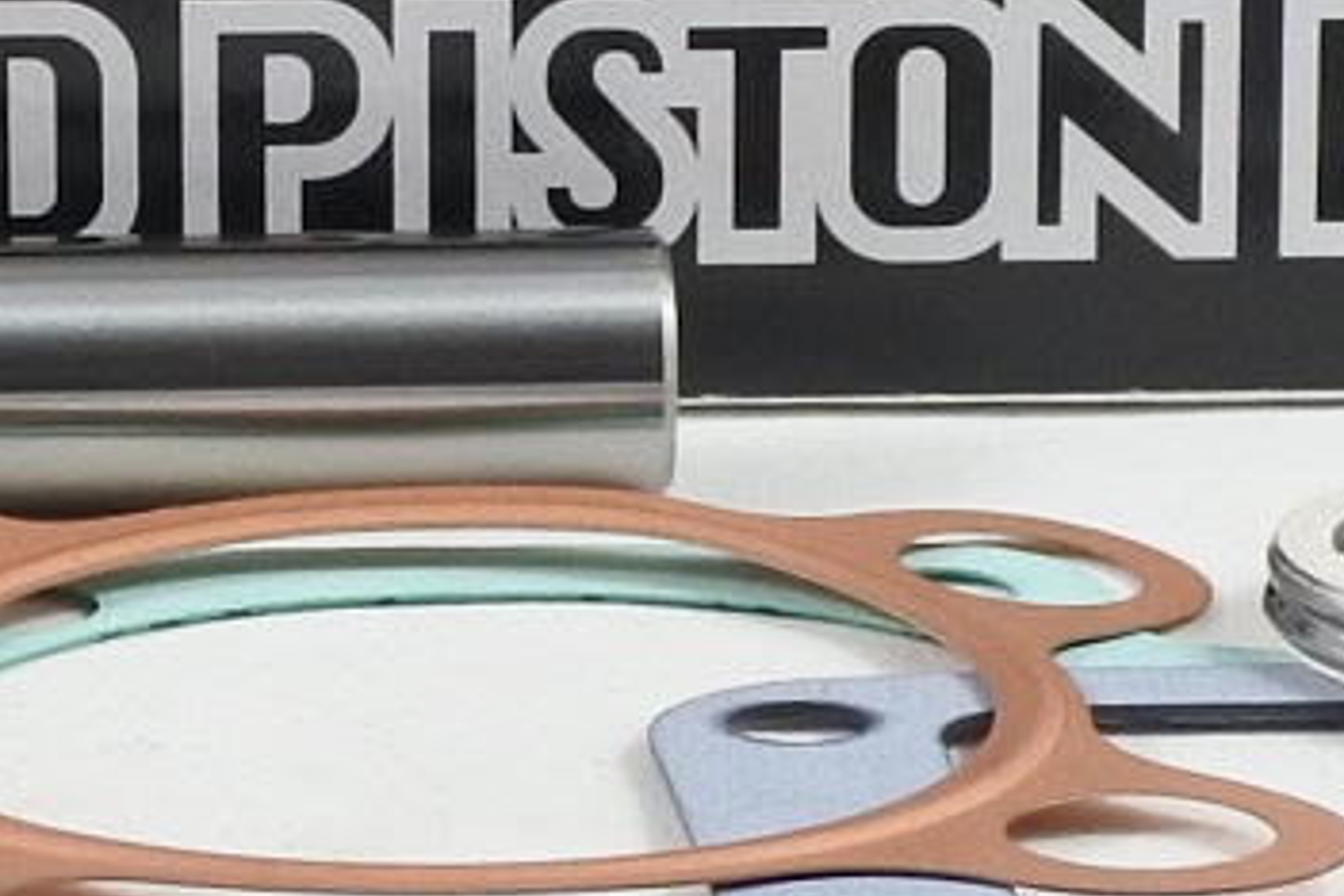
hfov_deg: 10.7
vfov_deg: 7.1
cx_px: -191
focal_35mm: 190
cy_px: -402
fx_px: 7093
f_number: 4
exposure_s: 1/125
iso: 500
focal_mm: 13.4
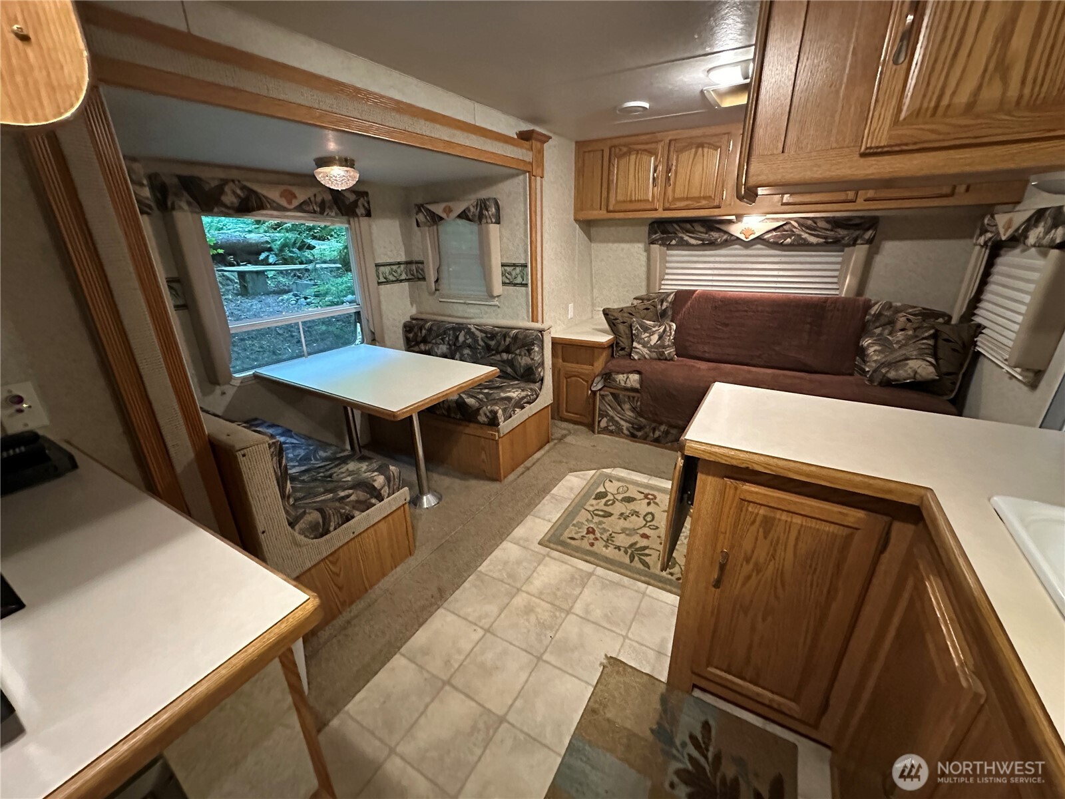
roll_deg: +1.2
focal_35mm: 14
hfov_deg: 102.1
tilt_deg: -22.2
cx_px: 532
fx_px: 431
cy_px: 400
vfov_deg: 85.7
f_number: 2.2
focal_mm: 2.22
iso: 1250
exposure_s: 1/52
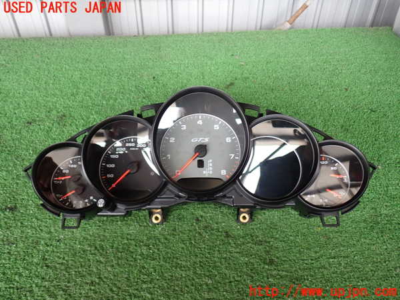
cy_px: 150
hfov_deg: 60.0
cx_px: 200
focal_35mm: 30
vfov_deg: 46.8
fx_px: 347
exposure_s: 1/60
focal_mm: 5.4
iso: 160
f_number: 2.3
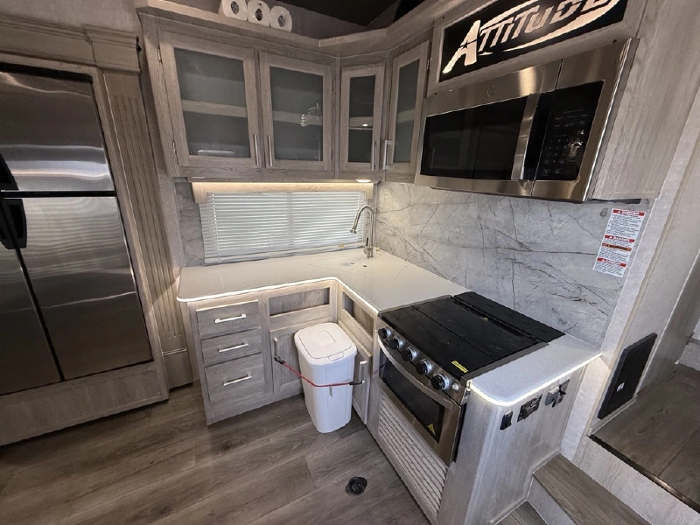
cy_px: 262
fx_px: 283
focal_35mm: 14
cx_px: 350
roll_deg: -1.9
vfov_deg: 85.7
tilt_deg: -17.4
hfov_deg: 102.1
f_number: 2.2
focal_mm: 2.22
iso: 160
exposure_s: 1/99
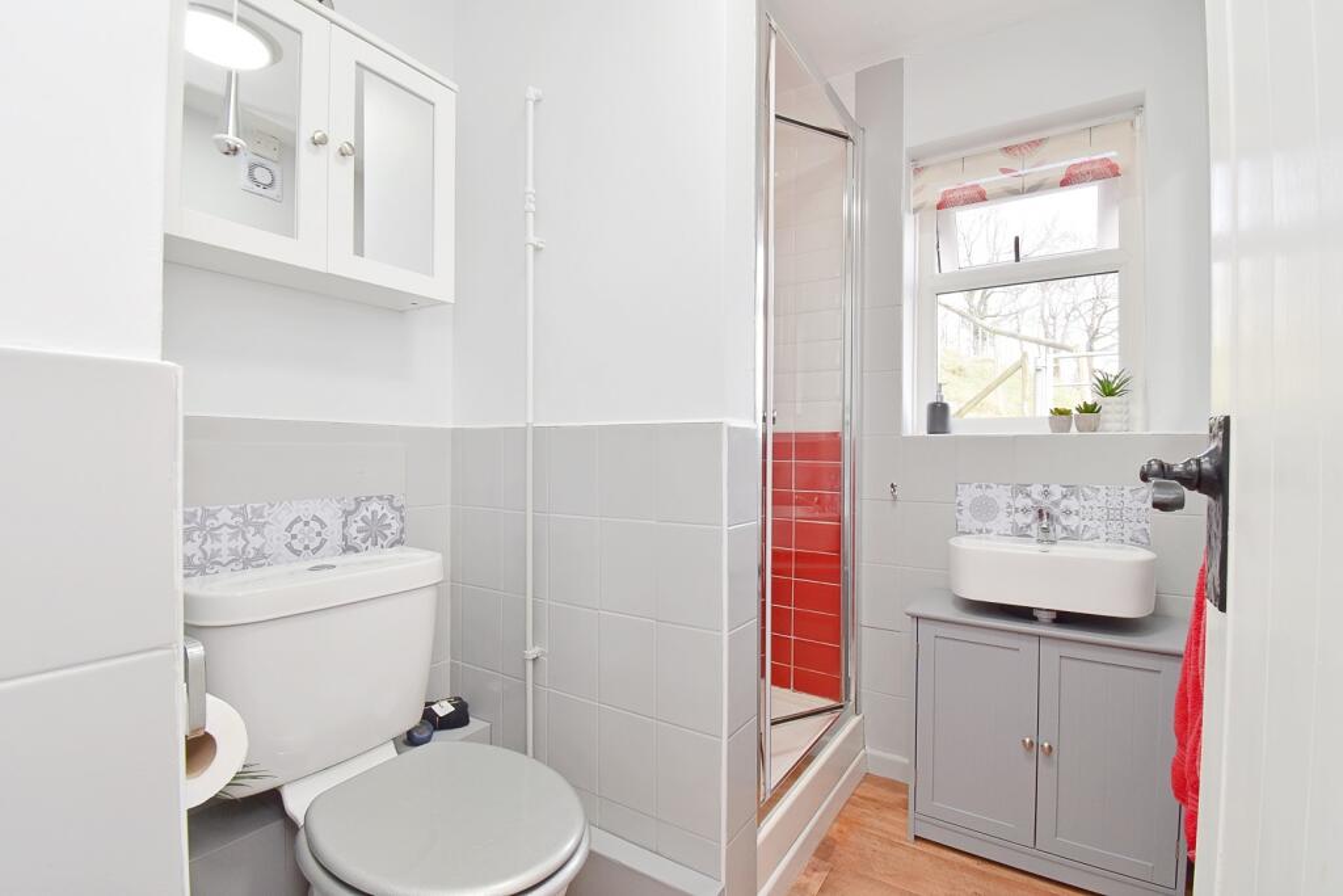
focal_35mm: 15
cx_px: 672
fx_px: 560
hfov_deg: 100.4
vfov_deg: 77.3
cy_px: 448
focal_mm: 10
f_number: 13
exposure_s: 1/20
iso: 400
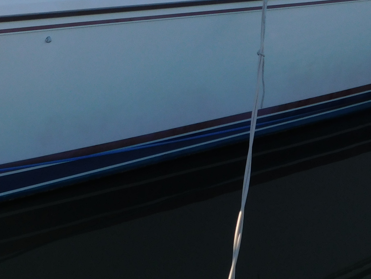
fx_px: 814
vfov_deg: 18.5
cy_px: -45
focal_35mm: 76
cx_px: 132
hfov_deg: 25.6
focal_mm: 5.3
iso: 125
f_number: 3.2
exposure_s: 1/1000
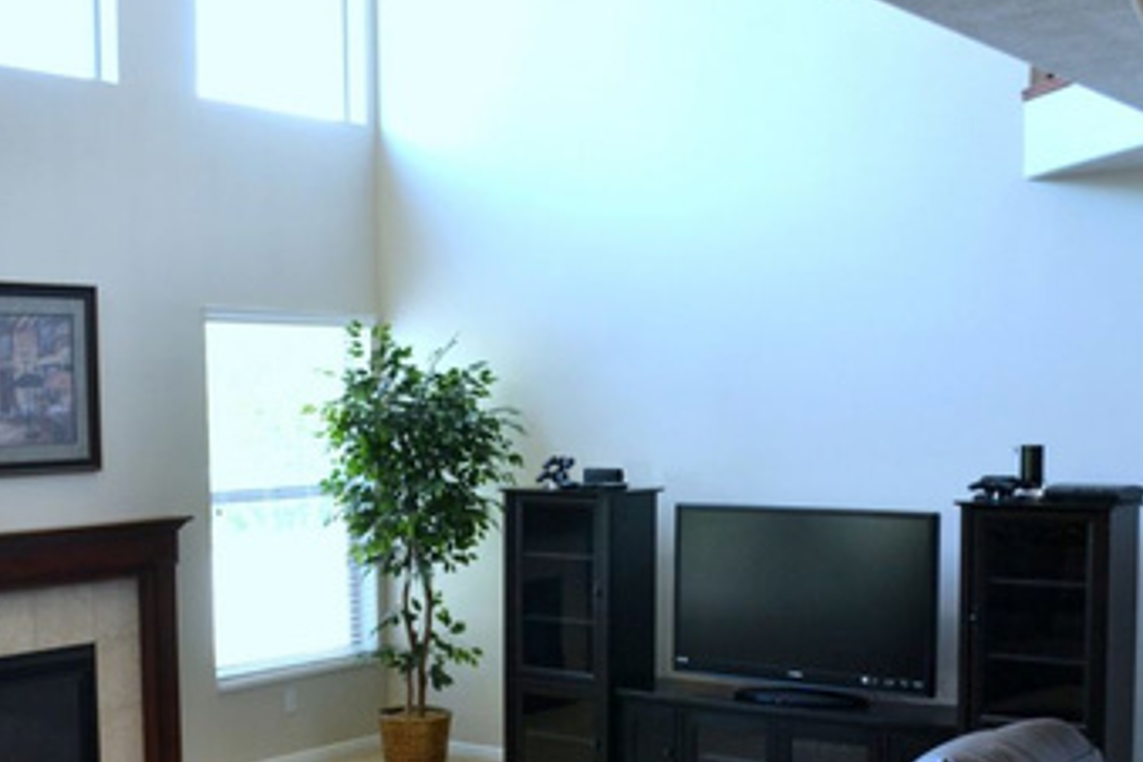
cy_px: 563
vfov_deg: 26.2
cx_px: 469
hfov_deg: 38.8
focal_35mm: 51
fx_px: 1619
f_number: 4.5
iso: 400
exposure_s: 1/80
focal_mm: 18
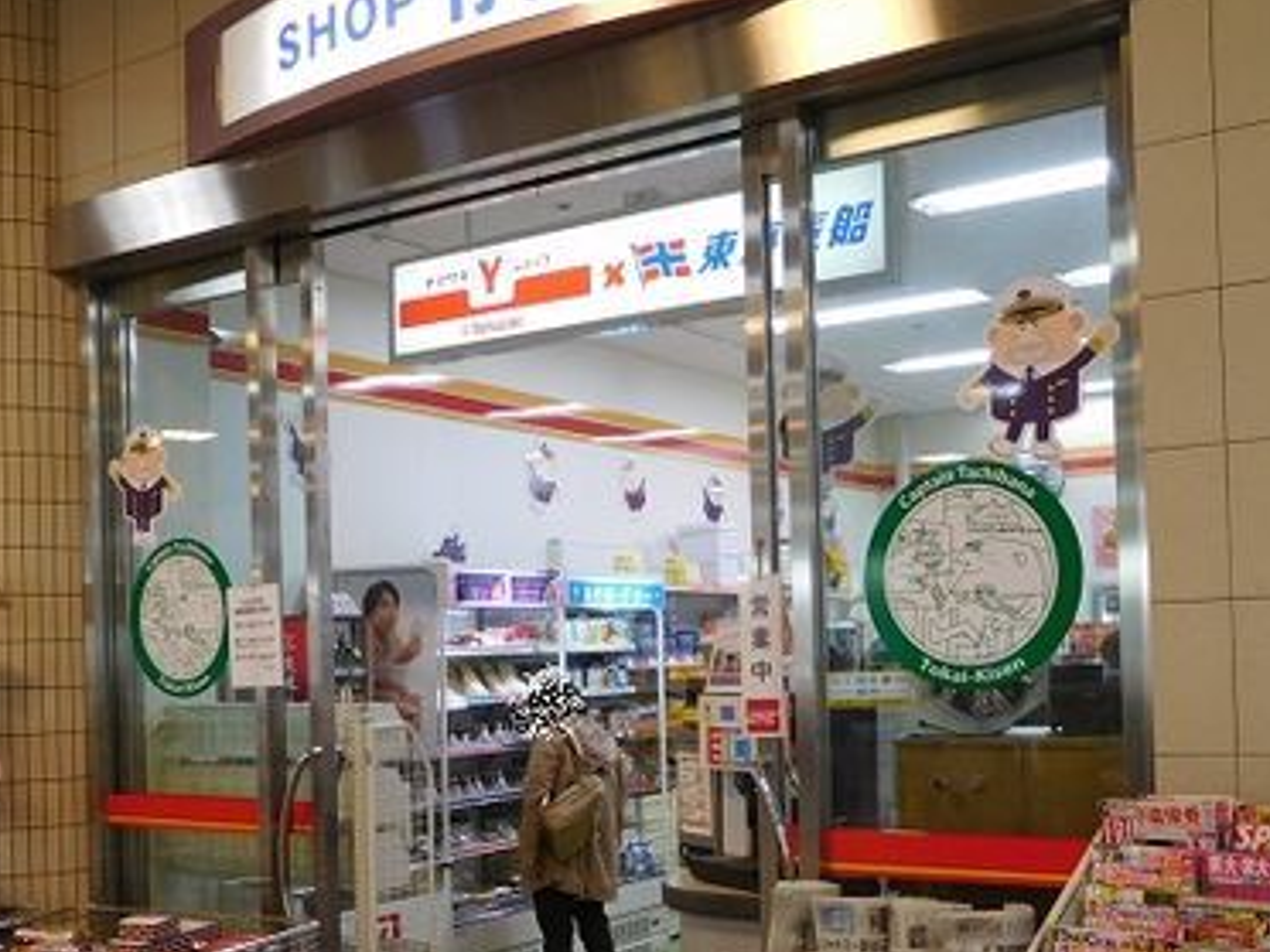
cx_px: 546
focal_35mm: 43
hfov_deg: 43.7
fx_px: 1578
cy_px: 638
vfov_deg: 33.3
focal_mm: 4.5
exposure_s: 1/30
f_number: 3.4
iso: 140
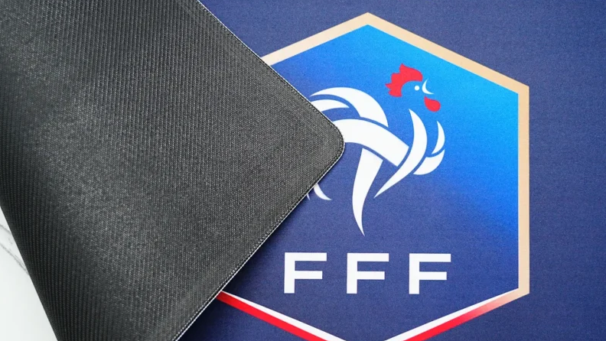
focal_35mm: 41
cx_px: 355
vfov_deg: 29.0
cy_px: 198
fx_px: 659
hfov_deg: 49.2
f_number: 4
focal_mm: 31
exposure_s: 1/30
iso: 1250
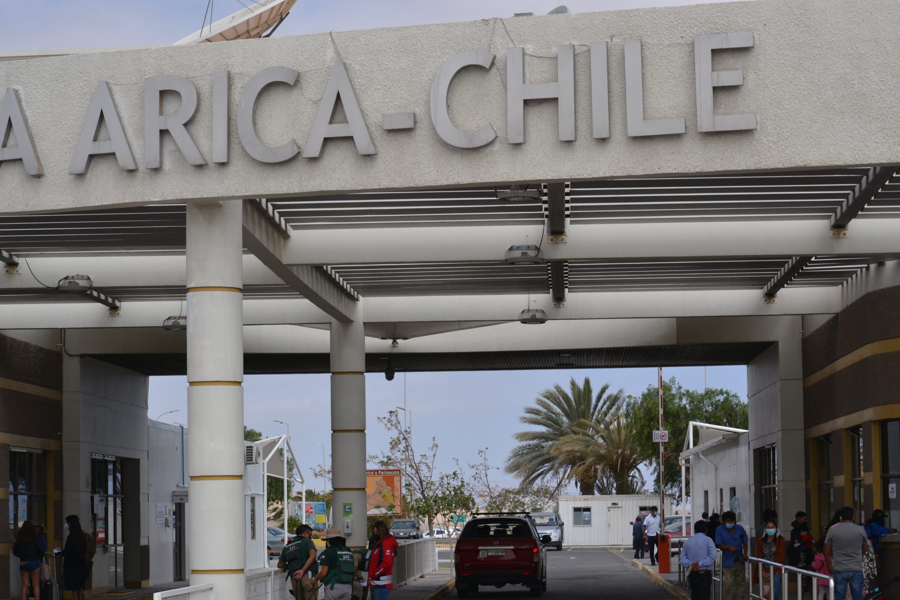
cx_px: 450
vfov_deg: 16.6
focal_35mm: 82
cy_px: 300
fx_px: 2062
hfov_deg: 24.6
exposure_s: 1/320
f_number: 9
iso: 100
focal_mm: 55
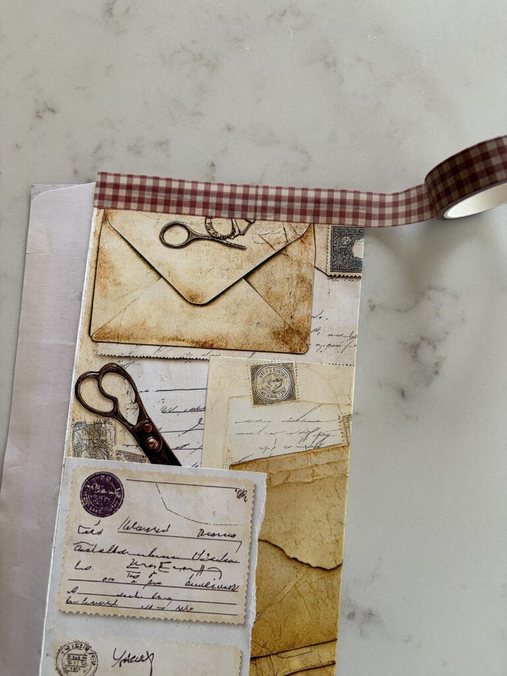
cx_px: 254
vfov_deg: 67.3
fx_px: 508
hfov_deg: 53.1
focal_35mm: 26
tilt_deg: -84.5
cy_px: 338
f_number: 1.6
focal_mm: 5.96
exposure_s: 1/50
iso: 160
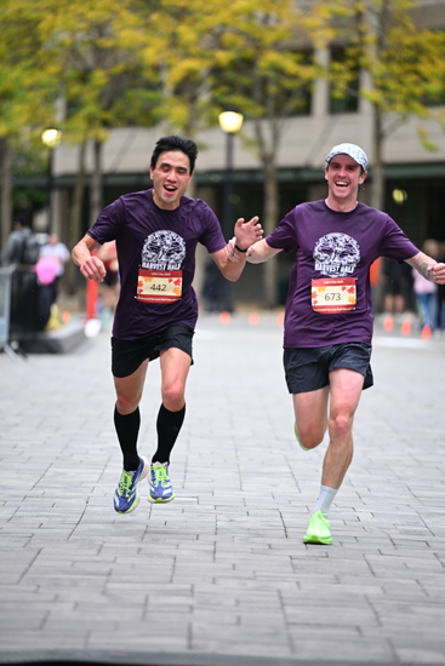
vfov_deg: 10.5
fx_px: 3613
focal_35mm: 195
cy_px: 333
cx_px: 222
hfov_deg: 7.0
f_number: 2.8
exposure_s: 1/1250
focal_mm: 195
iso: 1250
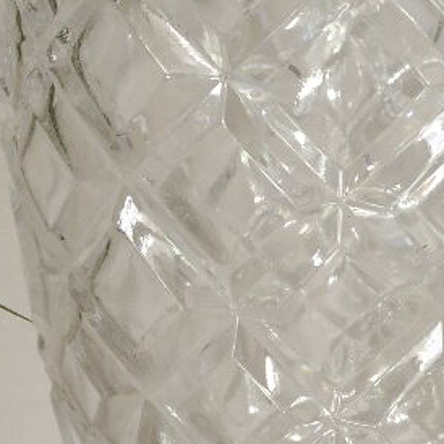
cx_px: 345
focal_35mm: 284
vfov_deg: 6.2
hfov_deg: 6.2
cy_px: 413
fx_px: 4121
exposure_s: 1/30
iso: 800
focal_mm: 35
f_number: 5.6
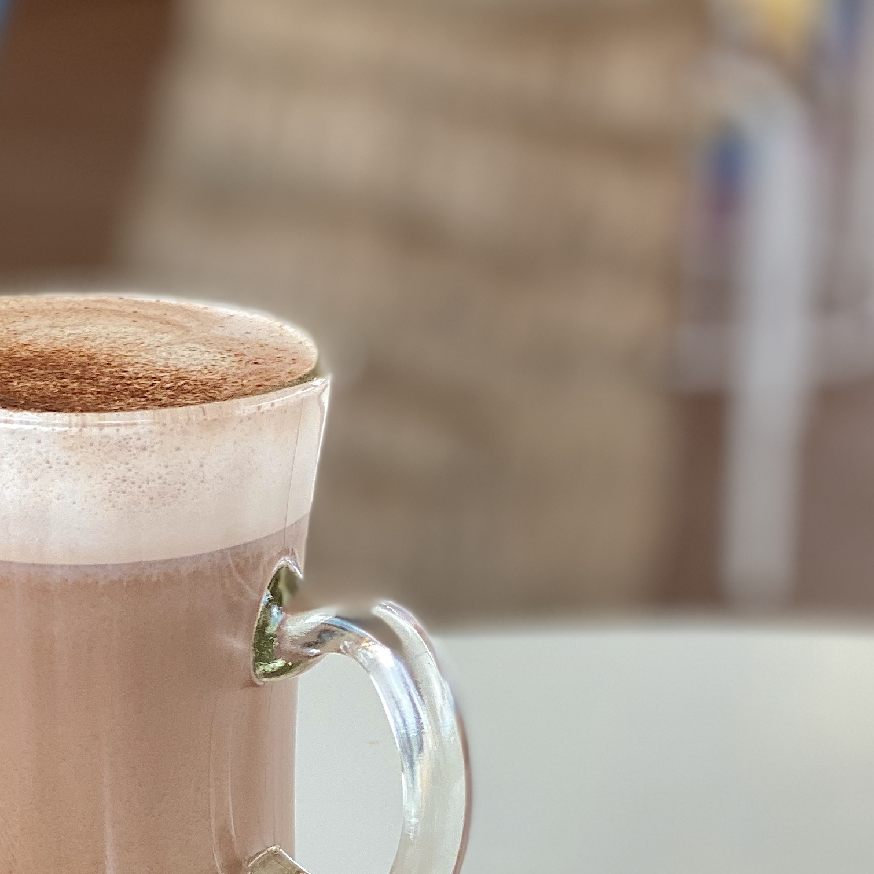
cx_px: 264
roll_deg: -0.2
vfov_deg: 18.1
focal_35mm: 94
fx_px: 2685
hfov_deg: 18.4
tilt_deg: -21.4
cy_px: 840
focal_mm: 6
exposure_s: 1/100
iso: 25
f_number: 2
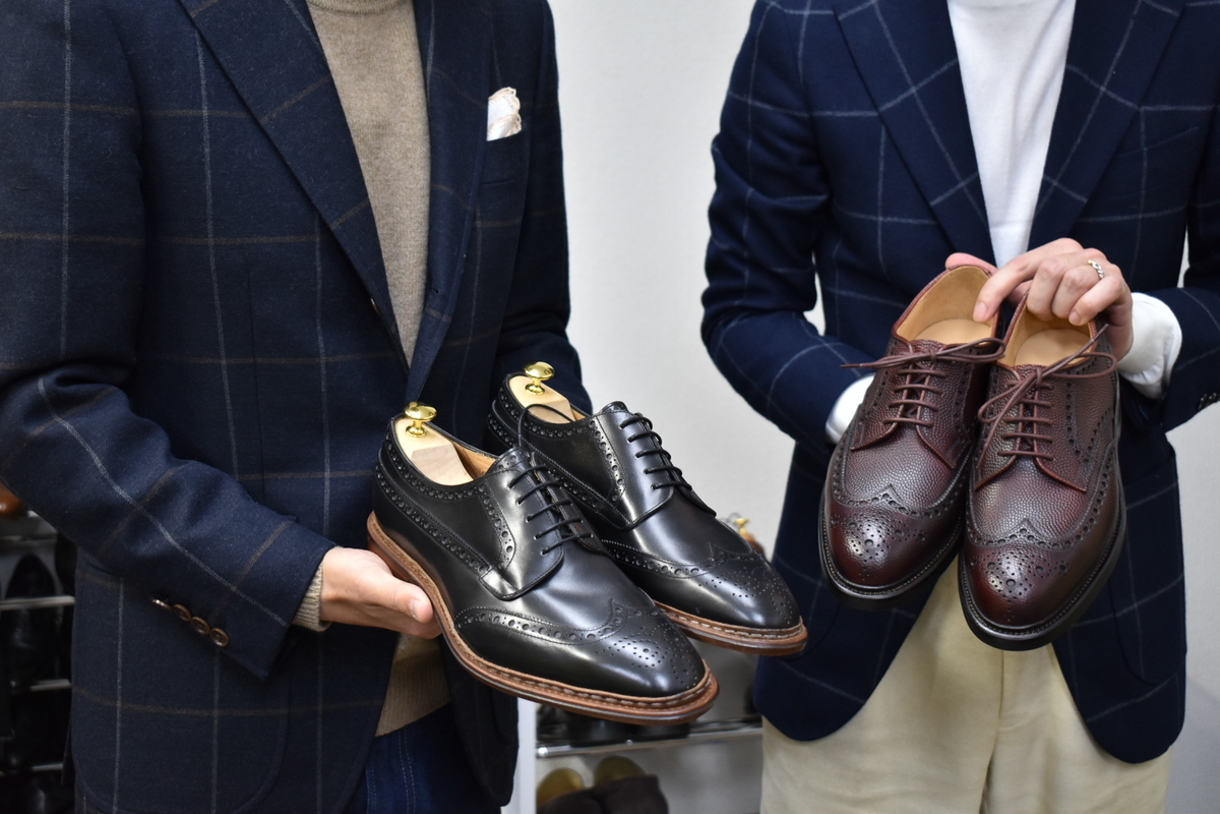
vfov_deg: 26.5
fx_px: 1728
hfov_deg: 38.9
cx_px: 610
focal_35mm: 51
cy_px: 407
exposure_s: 1/30
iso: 640
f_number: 4.5
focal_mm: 34
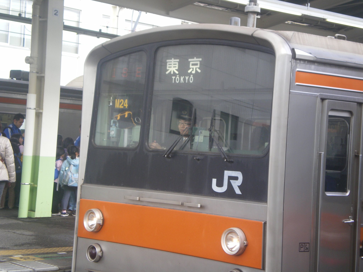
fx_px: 912
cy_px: 136
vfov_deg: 17.0
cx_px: 182
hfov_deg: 22.5
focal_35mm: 87
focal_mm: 14.3
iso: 100
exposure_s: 1/50
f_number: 5.1
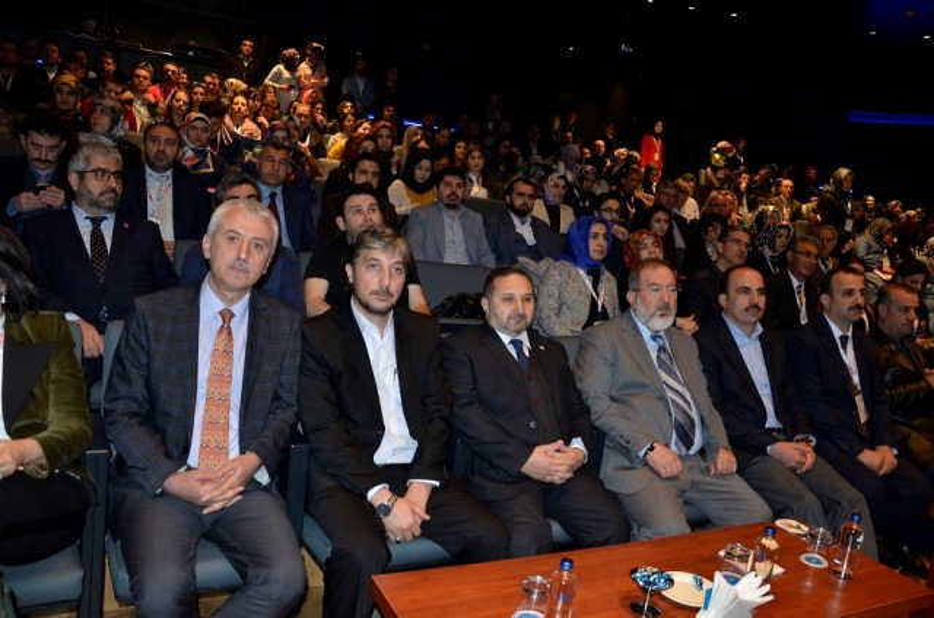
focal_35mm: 27
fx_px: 699
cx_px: 467
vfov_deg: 47.7
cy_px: 309
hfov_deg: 67.5
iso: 800
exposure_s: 1/60
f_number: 3.5
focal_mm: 18
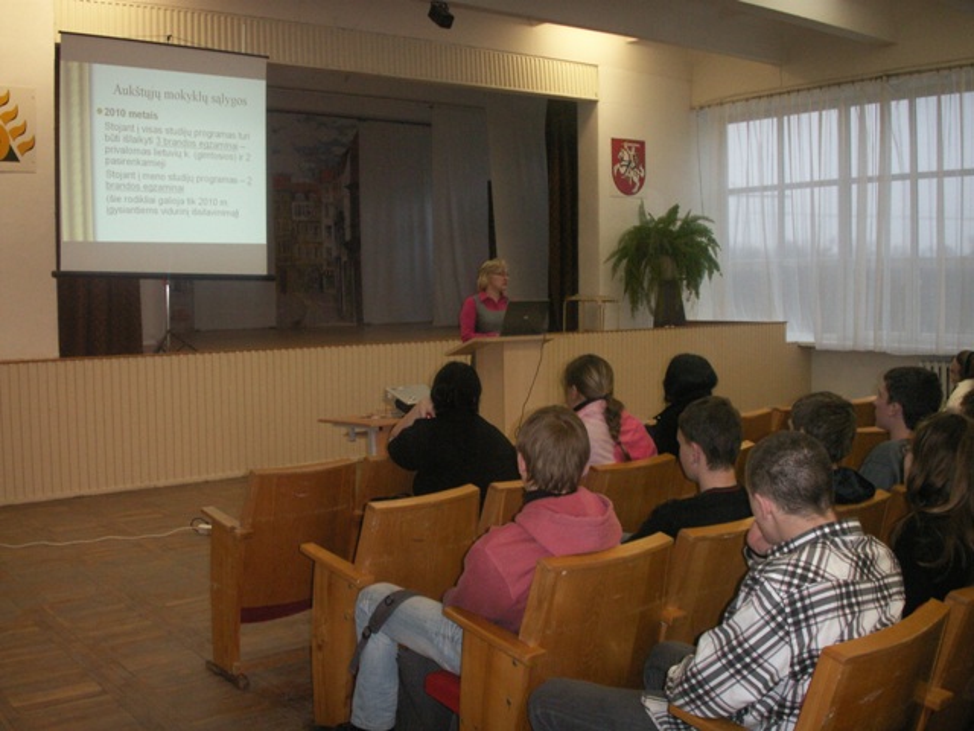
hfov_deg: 50.1
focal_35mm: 37
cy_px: 366
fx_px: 1041
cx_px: 487
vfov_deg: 38.7
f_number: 3.5
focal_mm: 7.7
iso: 160
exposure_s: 1/40
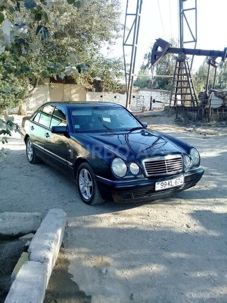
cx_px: 114
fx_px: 271
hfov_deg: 45.4
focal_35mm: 31
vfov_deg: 58.4
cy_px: 152
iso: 64
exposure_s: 1/248
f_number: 2.2
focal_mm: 3.3
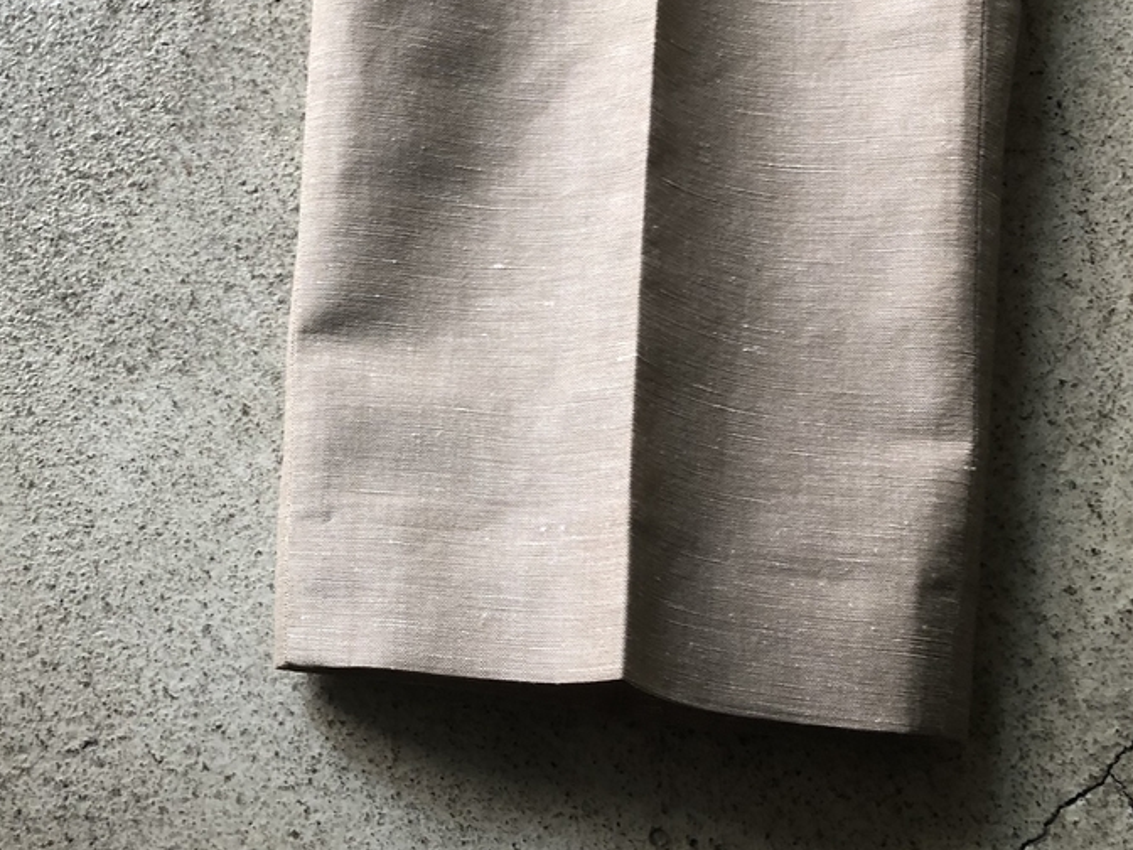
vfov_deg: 29.1
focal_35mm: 50
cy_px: 464
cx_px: 278
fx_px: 1637
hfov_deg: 37.2
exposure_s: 1/24
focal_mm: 4
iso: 32
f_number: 1.8
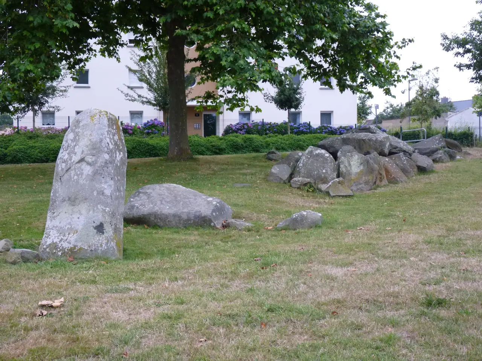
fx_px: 682
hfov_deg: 38.9
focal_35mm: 49
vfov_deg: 29.7
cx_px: 241
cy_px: 180
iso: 250
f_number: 3.2
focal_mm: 8.7
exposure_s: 1/30
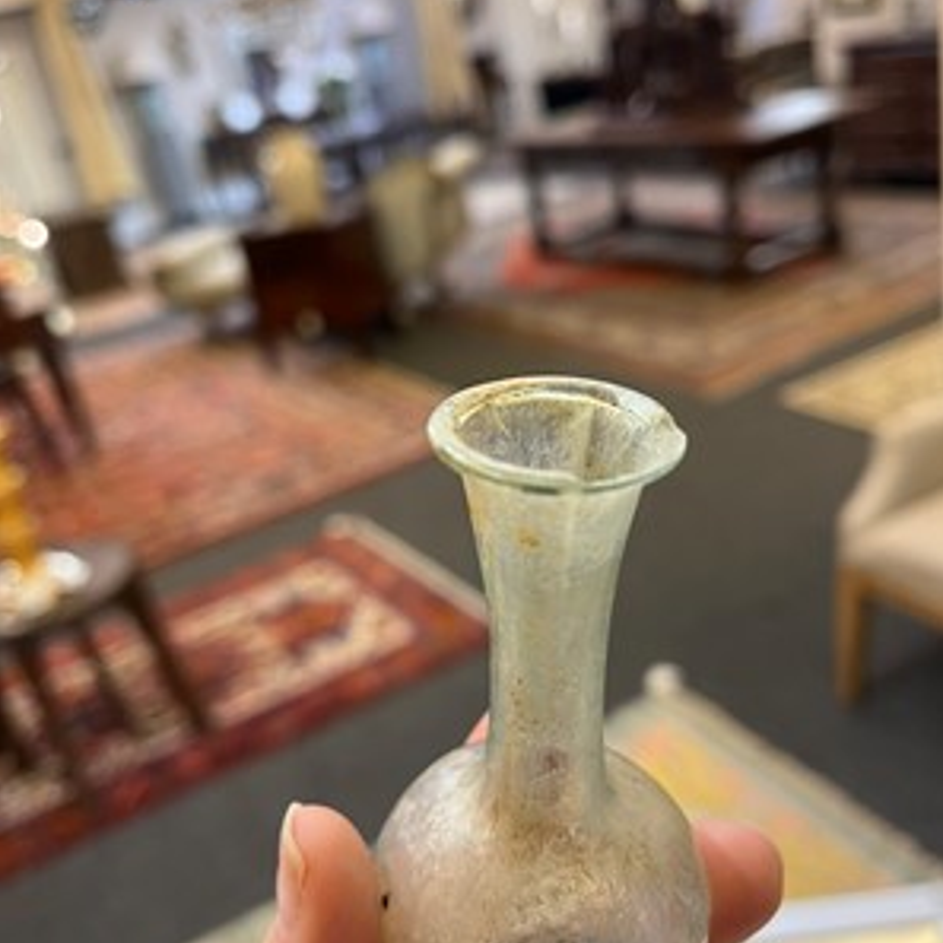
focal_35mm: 31
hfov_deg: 52.5
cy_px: 489
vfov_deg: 52.5
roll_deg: +11.0
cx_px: 473
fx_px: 955
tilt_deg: -23.8
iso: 125
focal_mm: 5.1
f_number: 1.6
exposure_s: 1/50
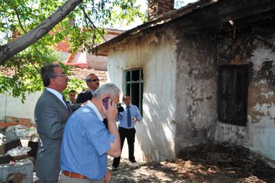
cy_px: 91
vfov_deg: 46.3
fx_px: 214
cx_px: 134
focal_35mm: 28
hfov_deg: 65.5
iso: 200
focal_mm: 18
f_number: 6.3
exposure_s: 1/200
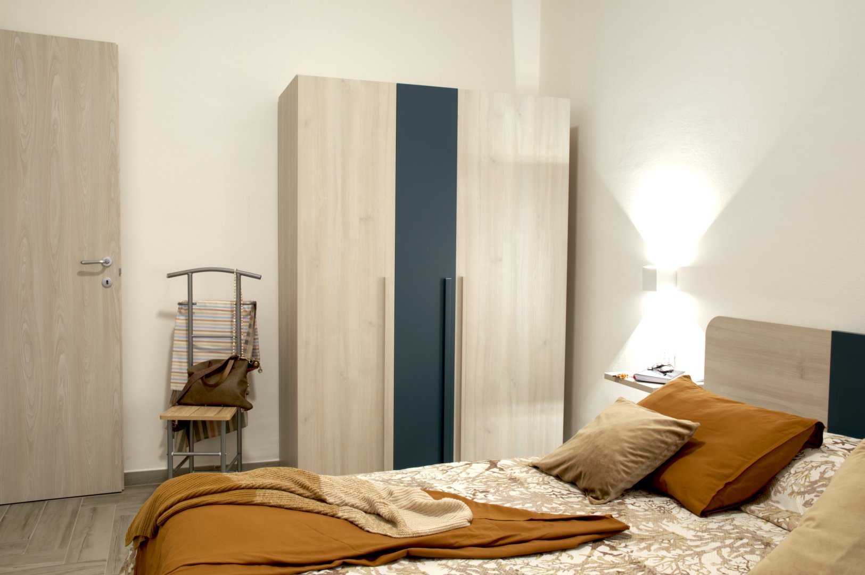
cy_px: 288
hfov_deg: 62.0
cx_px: 432
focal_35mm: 30
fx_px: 720
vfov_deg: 43.5
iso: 200
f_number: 11
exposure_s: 1/2
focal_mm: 20
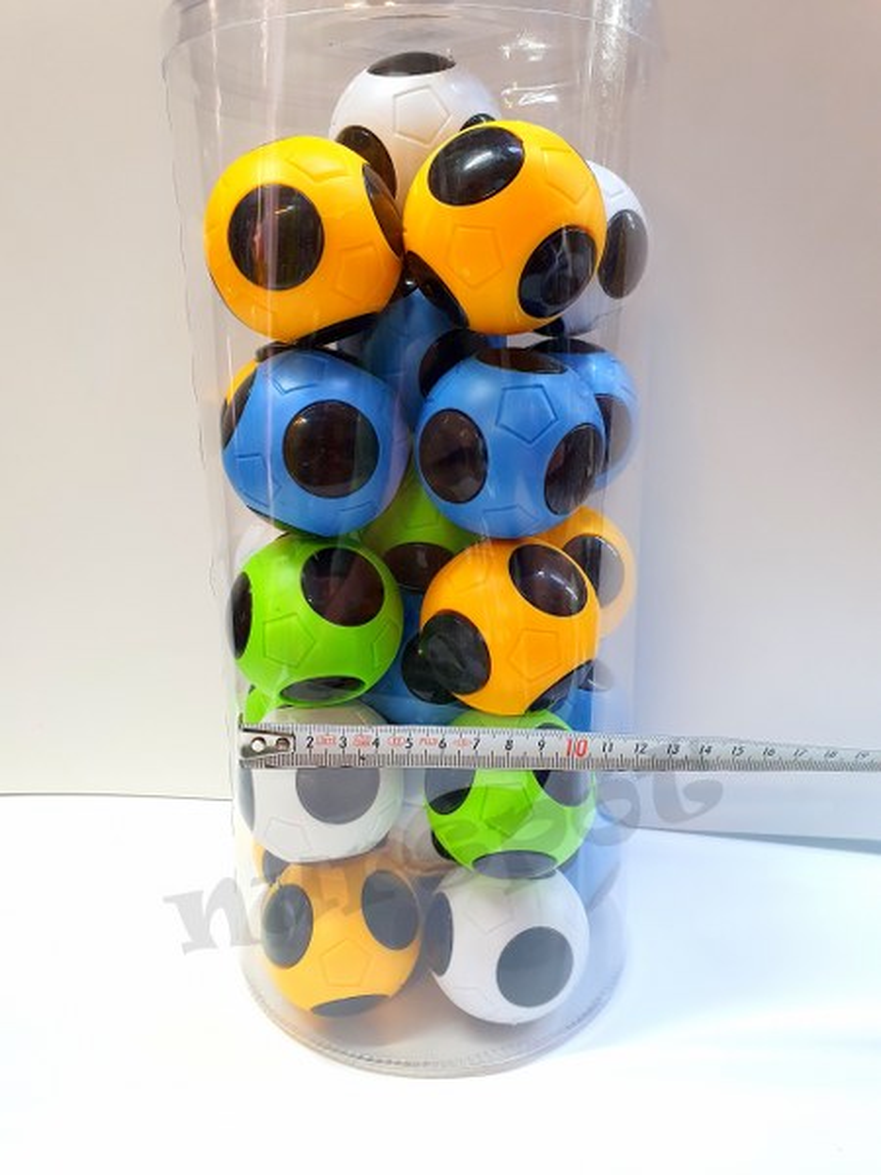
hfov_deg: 53.1
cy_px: 588
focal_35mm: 26
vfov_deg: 67.3
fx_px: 882
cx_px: 440
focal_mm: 4.32
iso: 200
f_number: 2.4
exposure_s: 1/50
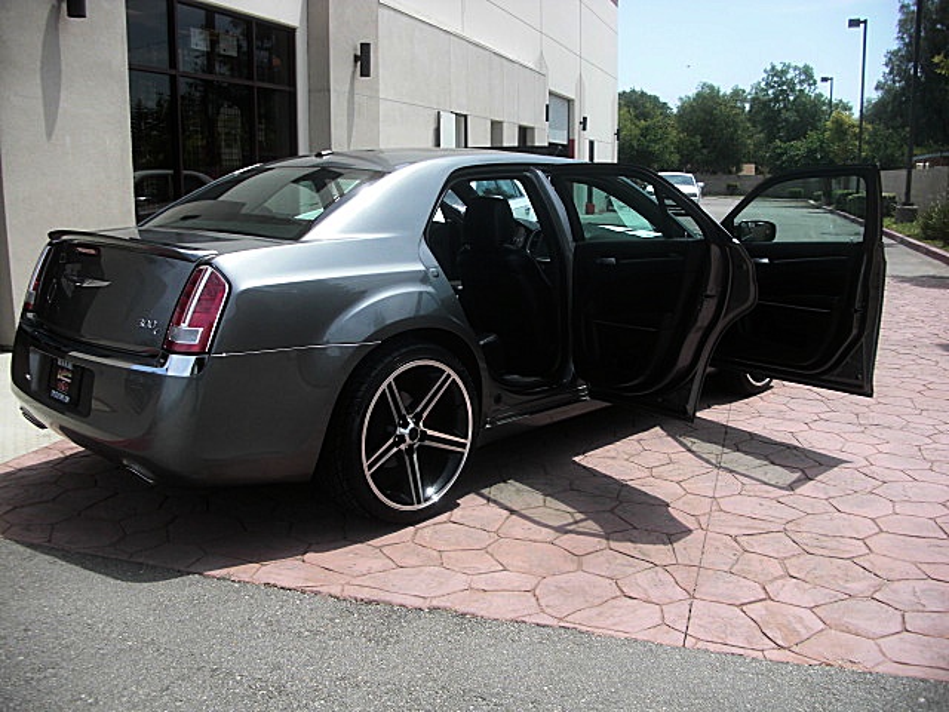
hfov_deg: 51.4
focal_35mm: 36
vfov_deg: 39.7
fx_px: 987
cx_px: 474
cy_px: 356
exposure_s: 1/640
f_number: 2.8
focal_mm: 6.3
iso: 50
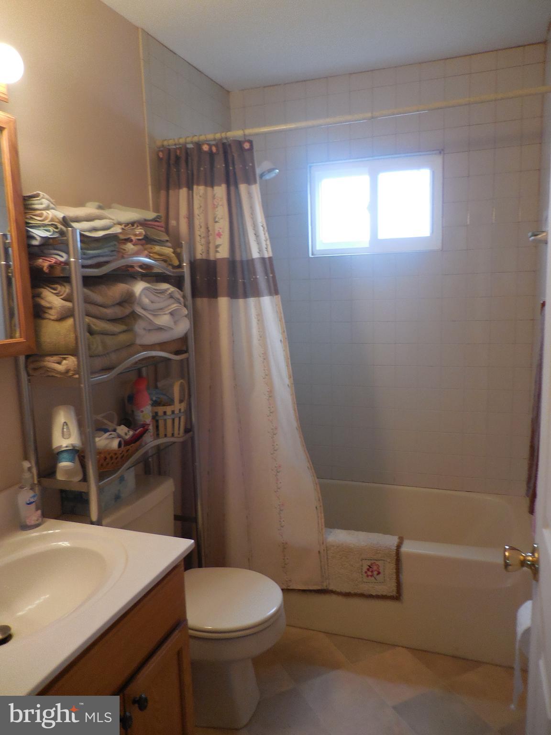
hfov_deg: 54.9
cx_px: 276
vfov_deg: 69.4
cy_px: 368
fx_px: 531
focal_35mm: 25
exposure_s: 1/30
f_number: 3.3
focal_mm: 4.5
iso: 250
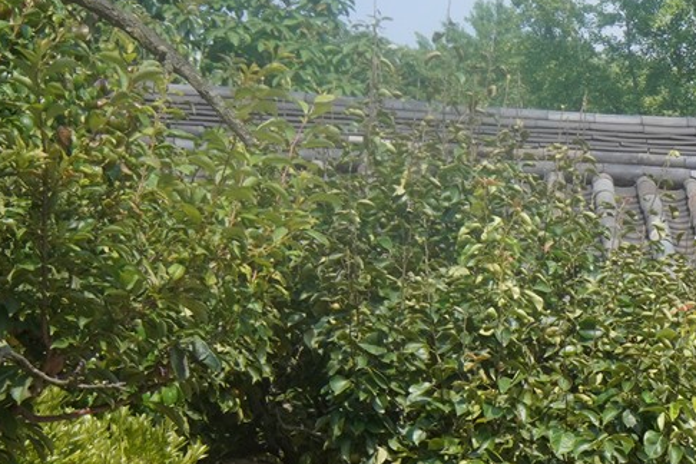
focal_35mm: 144
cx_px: 1415
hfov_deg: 12.5
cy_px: 524
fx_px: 2784
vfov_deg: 9.4
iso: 800
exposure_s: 1/200
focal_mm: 35
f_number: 18
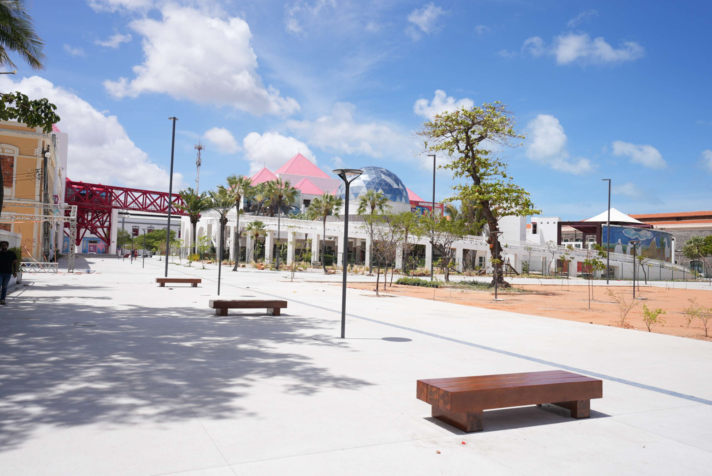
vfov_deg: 46.5
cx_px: 356
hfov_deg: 65.4
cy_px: 238
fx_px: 554
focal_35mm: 28
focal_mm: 28
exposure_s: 1/3200
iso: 125
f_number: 2.8
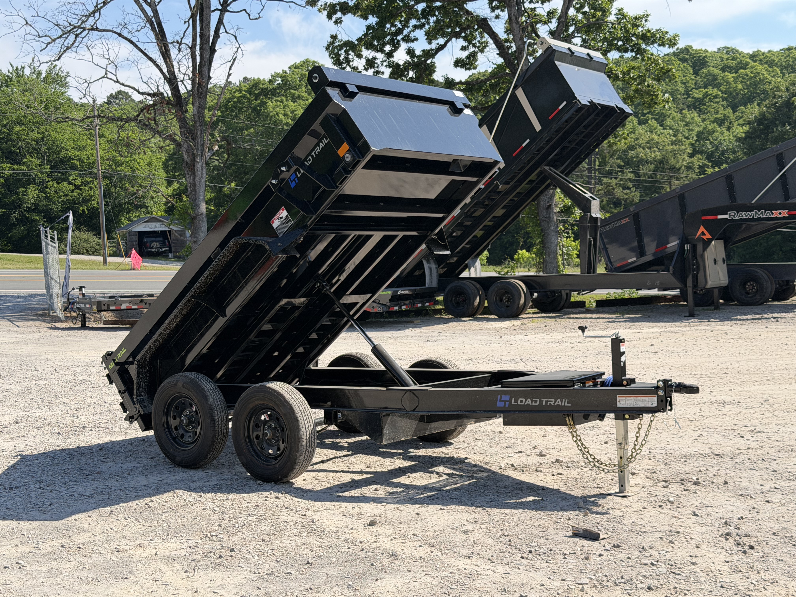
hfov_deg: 39.7
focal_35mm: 48
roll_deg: +3.4
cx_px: 398
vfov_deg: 30.3
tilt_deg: -2.7
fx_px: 1104
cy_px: 298
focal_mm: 6.76
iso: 80
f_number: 1.78
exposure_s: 1/4329
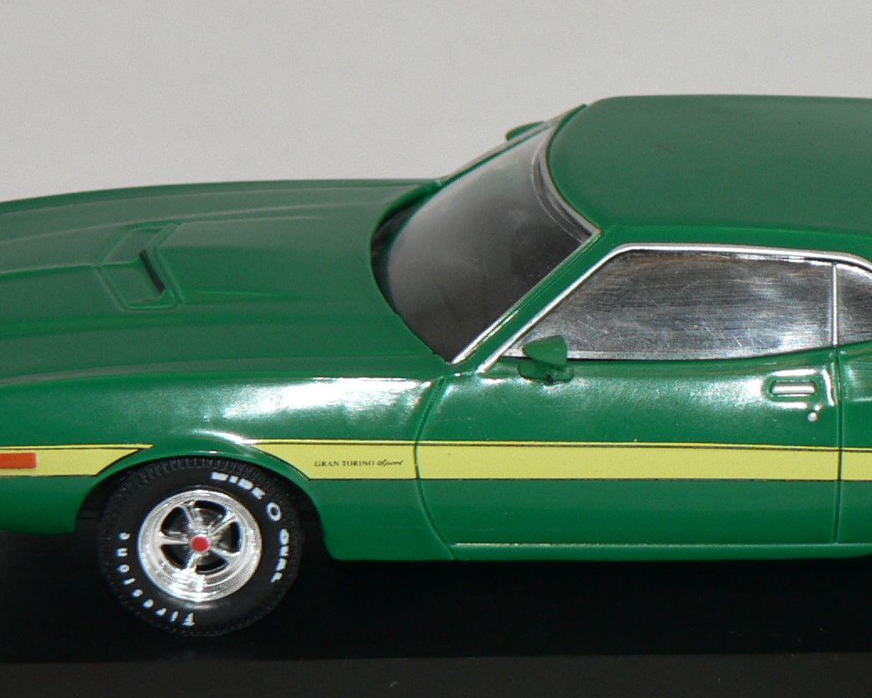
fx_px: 6145
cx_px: 684
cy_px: 364
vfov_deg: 6.5
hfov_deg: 8.1
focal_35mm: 238
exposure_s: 1/60
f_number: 3.2
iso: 80
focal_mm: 16.5
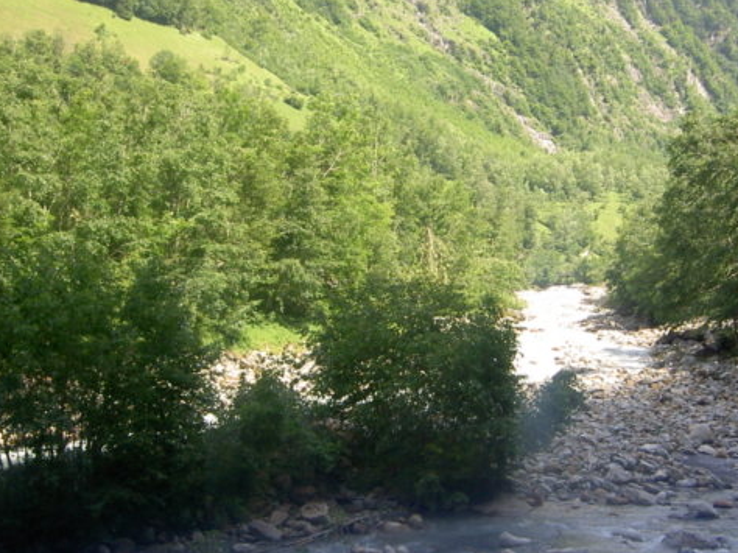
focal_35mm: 52
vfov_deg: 28.0
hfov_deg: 36.7
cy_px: 317
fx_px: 1108
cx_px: 430
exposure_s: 1/100
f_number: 4.7
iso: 50
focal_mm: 5.6
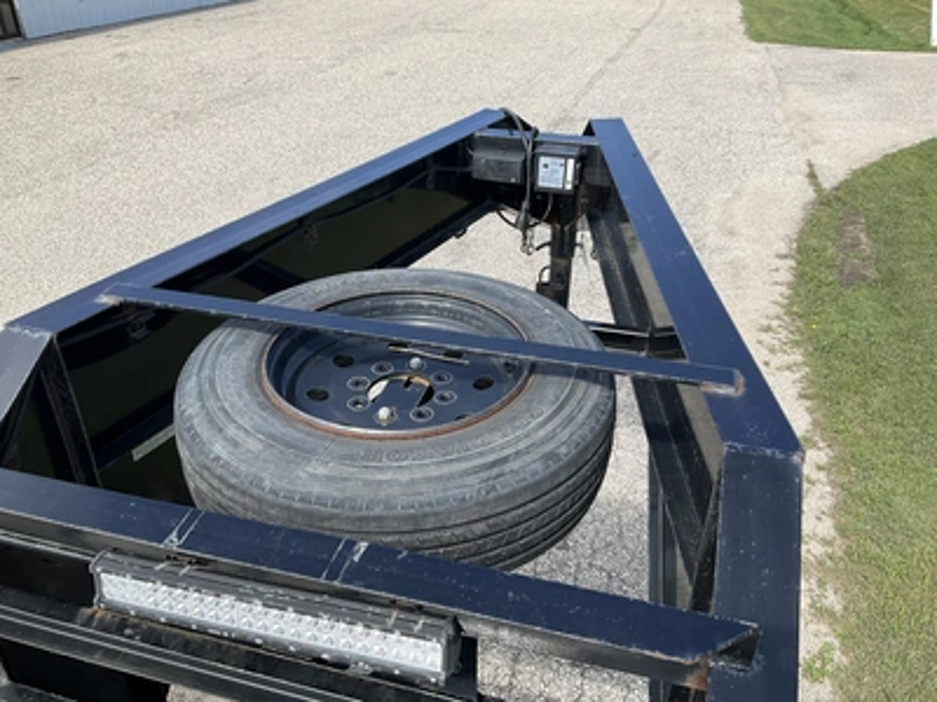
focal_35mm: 29
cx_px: 468
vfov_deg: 48.2
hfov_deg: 61.7
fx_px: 785
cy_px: 351
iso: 25
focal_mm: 3
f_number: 1.8
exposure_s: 1/759
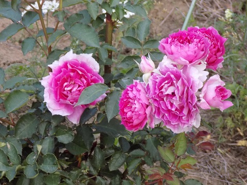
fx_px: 1548
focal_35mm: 217
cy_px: 92
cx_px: 124
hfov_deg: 9.1
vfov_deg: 6.8
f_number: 5.5
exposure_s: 1/20
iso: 400
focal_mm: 38.6
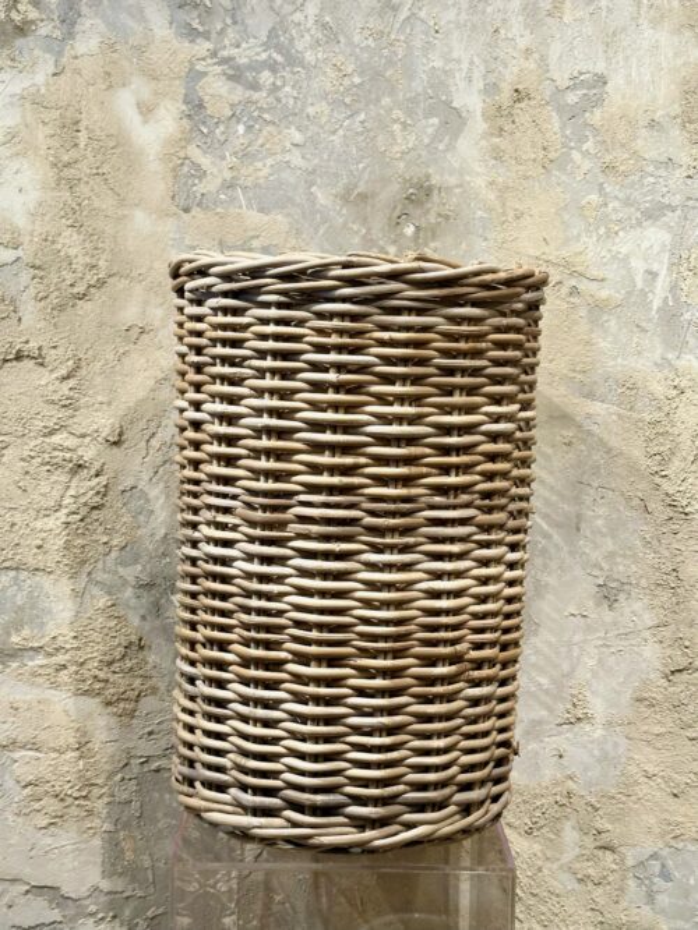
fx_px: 1291
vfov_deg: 39.7
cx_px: 349
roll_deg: -2.0
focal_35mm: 48
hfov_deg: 30.3
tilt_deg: -4.3
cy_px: 465
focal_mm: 6.86
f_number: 1.78
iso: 64
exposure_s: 1/100
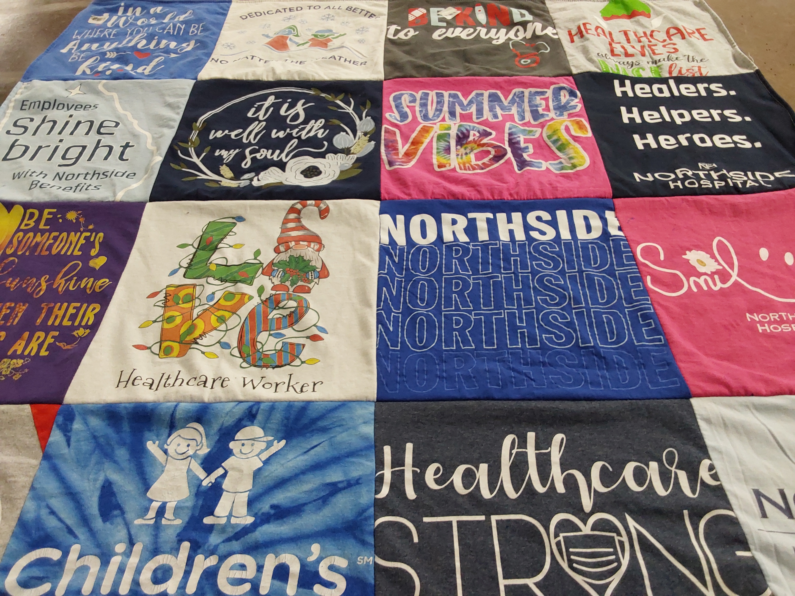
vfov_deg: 49.7
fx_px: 643
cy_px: 298
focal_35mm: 28
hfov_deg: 63.4
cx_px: 398
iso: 125
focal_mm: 2.91
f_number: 1.9
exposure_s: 1/60
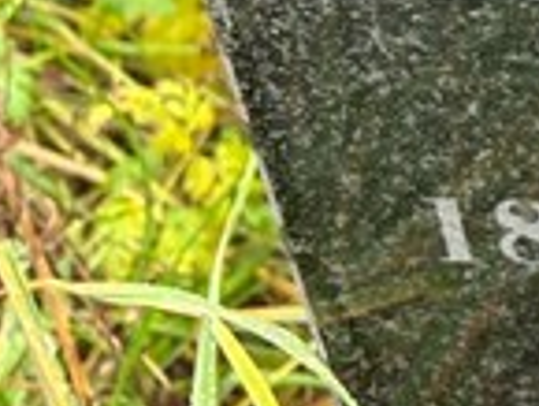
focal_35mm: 143
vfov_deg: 9.7
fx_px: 2228
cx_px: 1420
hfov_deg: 10.9
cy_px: -413
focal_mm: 5.96
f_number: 1.6
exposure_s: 1/121
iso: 100
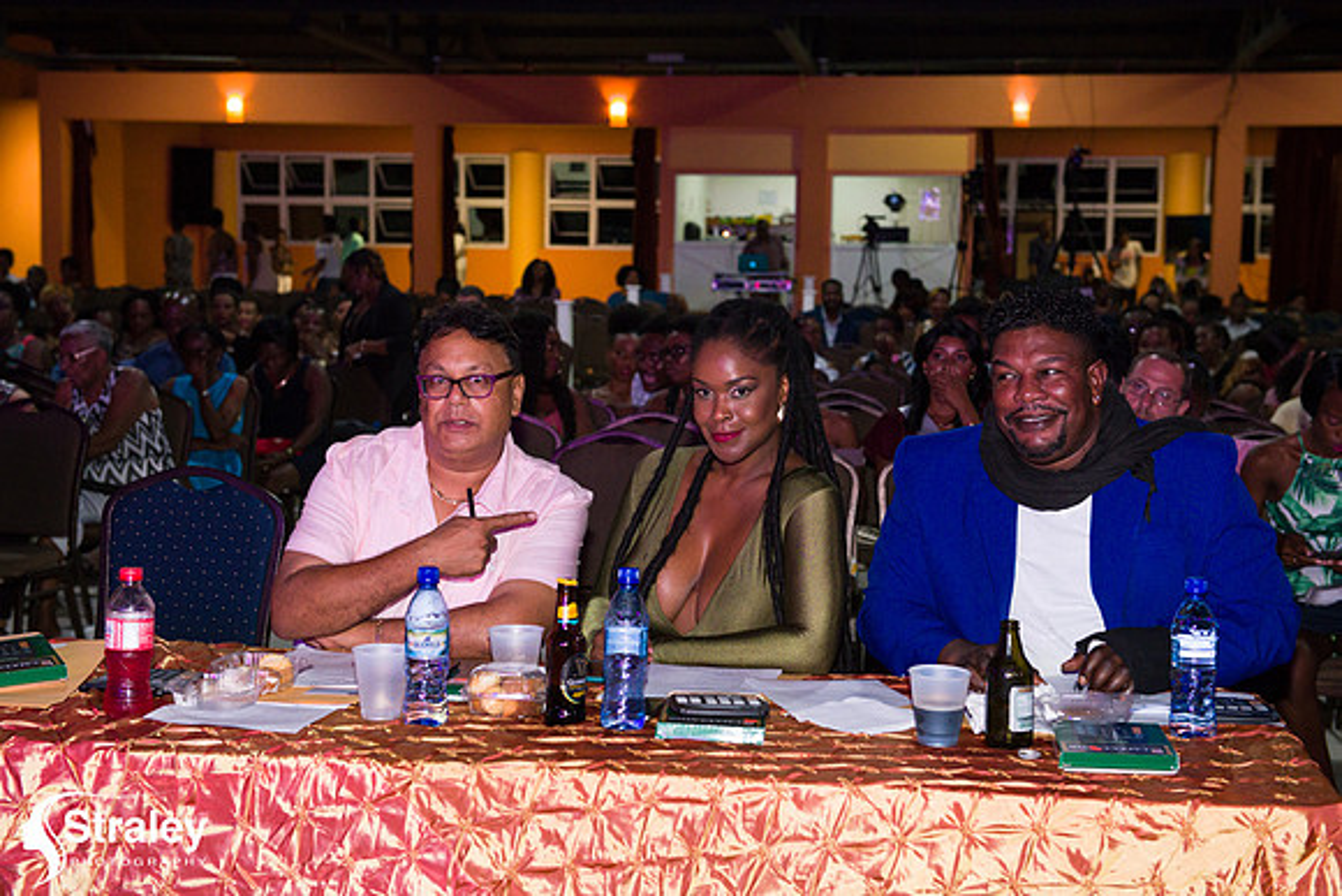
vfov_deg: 24.6
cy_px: 448
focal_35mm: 55
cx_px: 671
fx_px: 2051
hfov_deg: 36.2
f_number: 5
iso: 4000
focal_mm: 55
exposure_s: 1/160
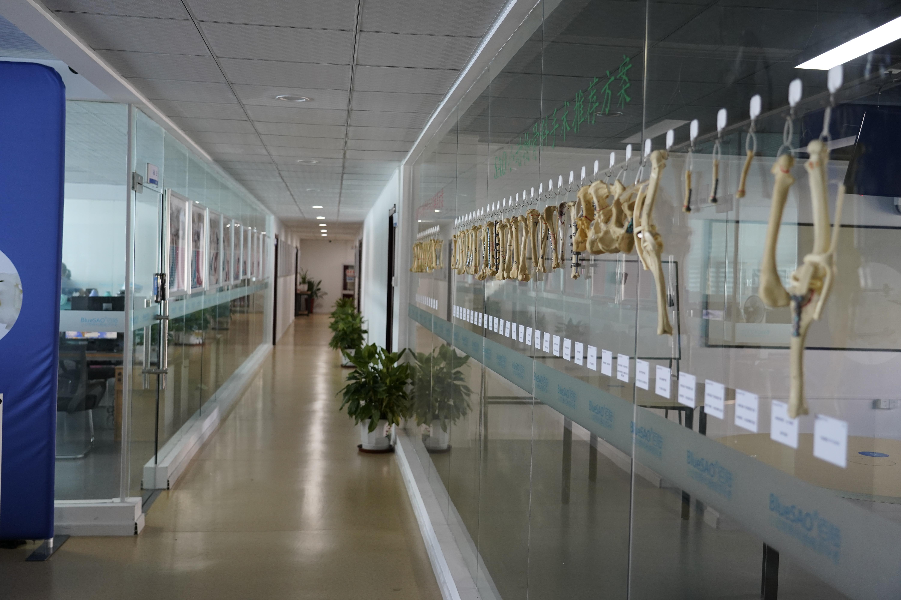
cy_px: 300
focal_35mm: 35
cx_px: 450
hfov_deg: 54.4
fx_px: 876
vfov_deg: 37.9
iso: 1600
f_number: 4
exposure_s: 1/160
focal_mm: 35
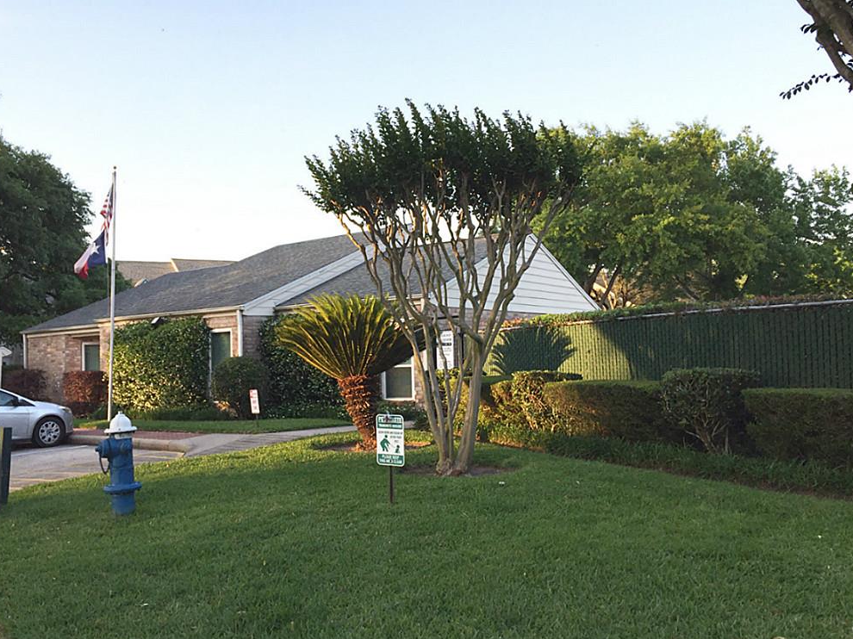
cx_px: 418
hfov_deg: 60.0
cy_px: 330
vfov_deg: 46.8
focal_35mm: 30
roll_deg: +2.8
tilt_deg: +1.4
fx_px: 739
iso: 32
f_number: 2.2
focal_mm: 4.15
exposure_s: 1/449
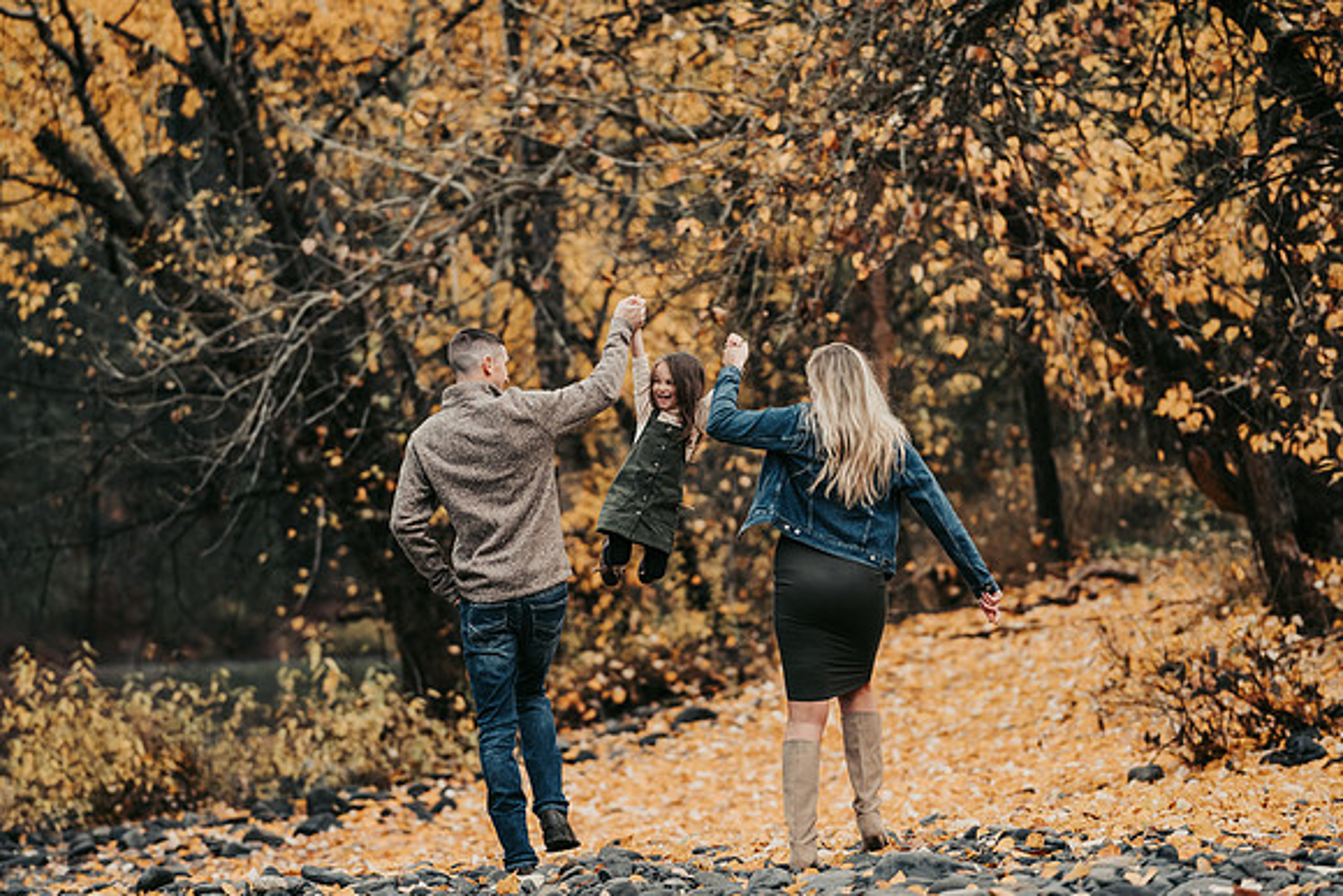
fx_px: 6706
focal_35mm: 180
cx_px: 672
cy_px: 448
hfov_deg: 11.4
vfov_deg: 7.6
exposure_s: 1/640
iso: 250
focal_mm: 178
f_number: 4
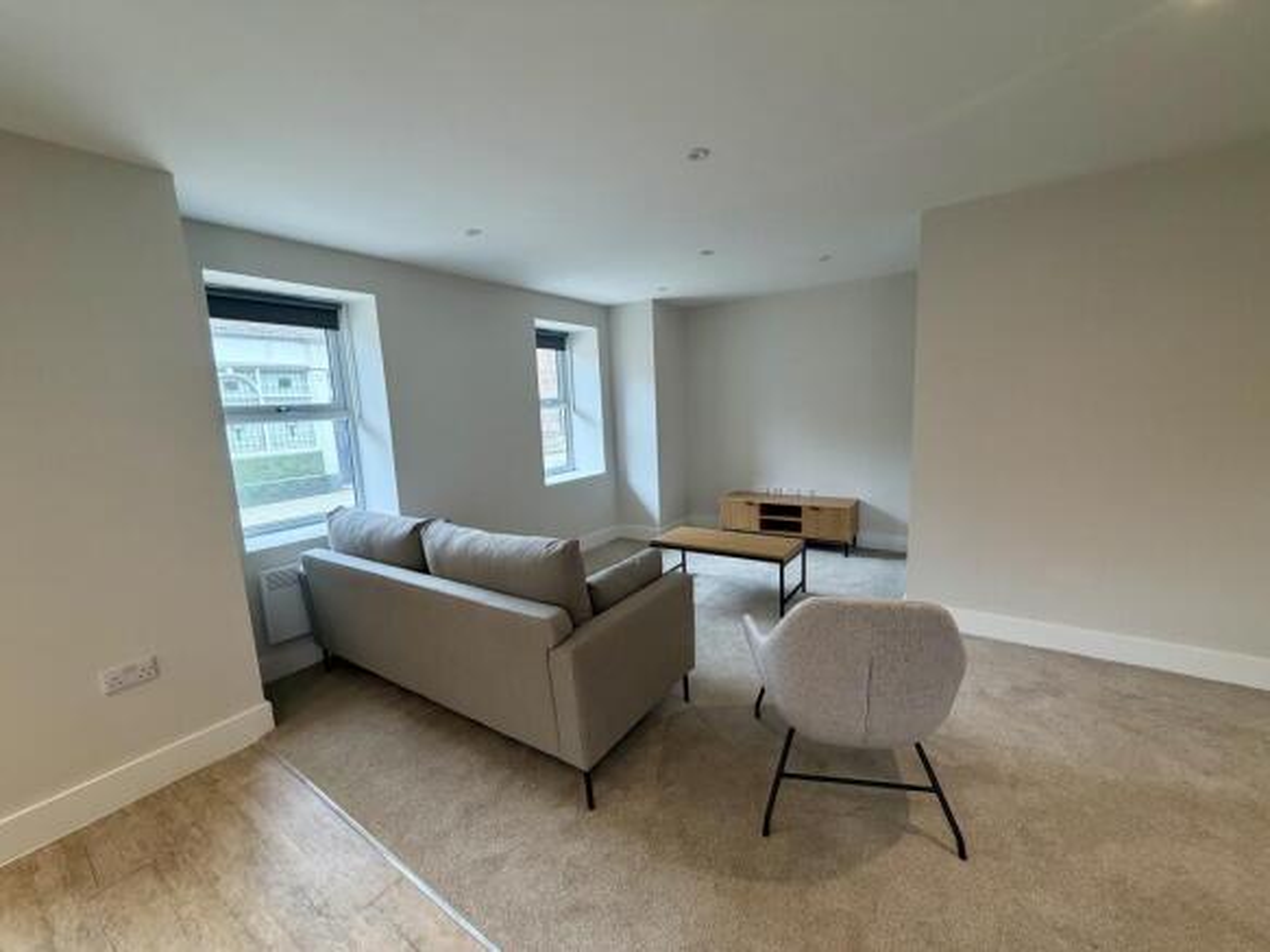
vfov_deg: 85.7
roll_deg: +2.4
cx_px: 635
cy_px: 476
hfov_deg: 102.1
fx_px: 514
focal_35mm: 14
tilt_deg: -7.6
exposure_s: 1/100
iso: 160
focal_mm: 2.22
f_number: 2.2
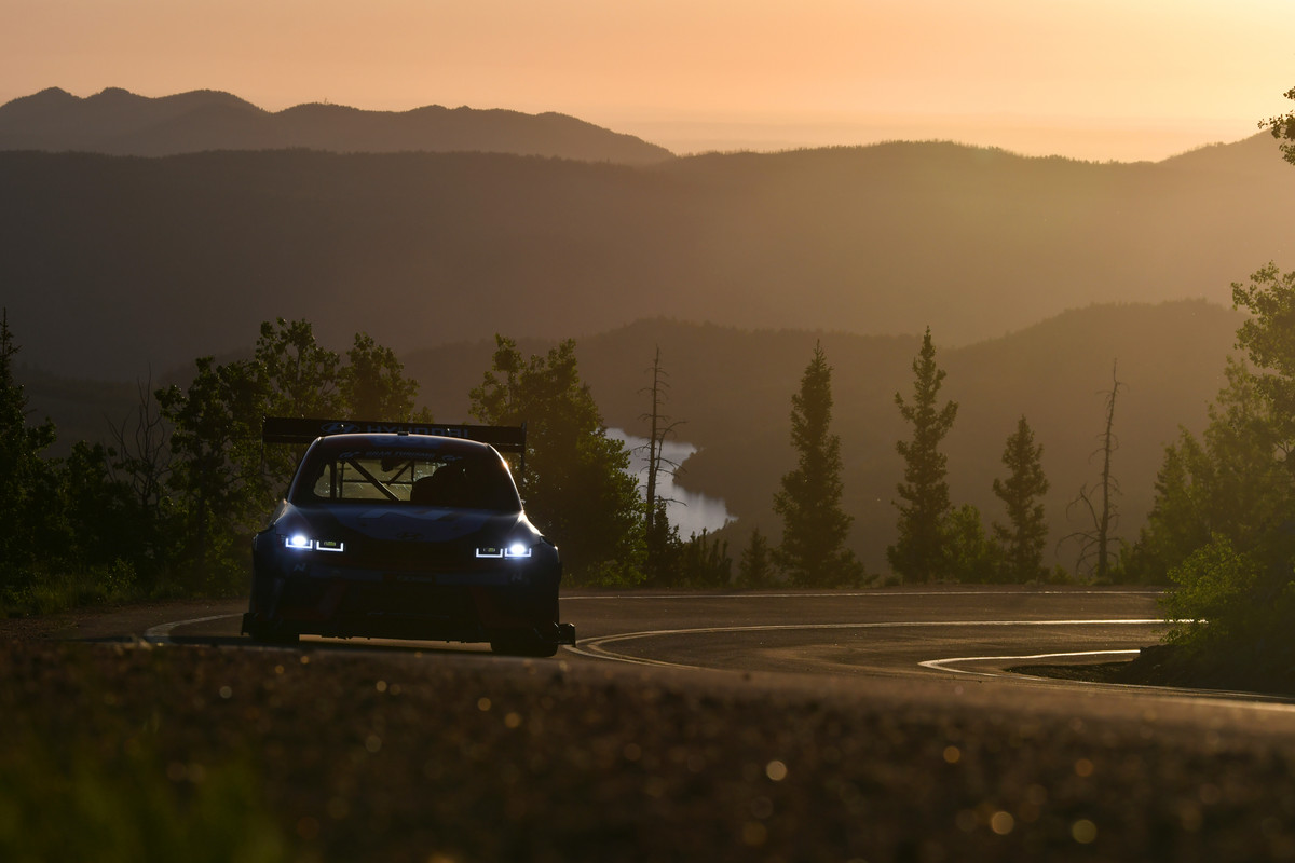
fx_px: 5665
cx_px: 648
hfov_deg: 13.0
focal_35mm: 158
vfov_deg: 8.7
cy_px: 432
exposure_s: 1/400
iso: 100
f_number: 8
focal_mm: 105
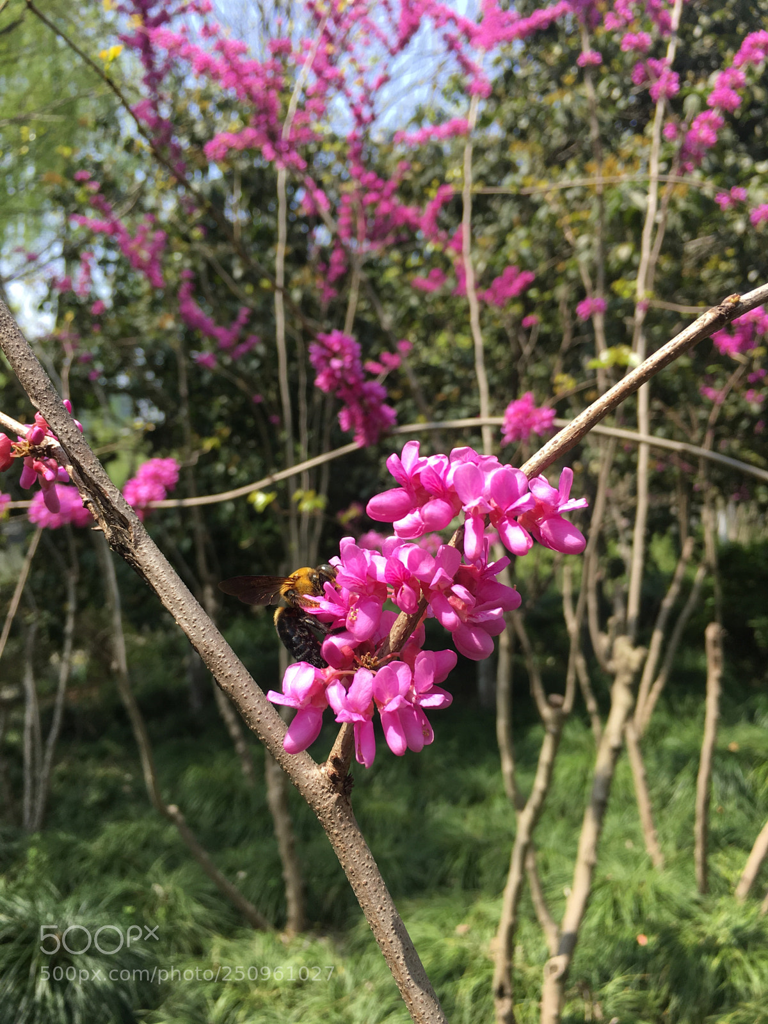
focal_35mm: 29
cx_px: 384
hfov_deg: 48.2
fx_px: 858
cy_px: 512
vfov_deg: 61.7
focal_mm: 4.15
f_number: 2.2
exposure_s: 1/439
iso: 25
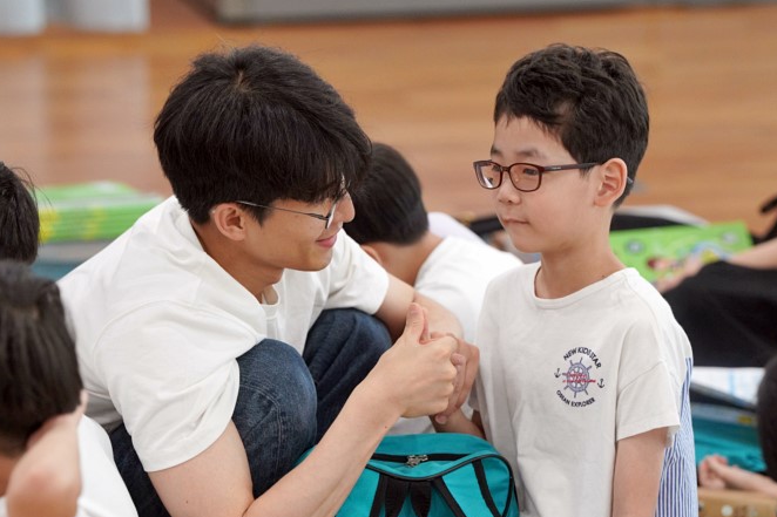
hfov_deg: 9.2
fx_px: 4812
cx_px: 434
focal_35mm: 223
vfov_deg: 6.2
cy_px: 286
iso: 2000
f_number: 4
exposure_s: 1/200
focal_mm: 164
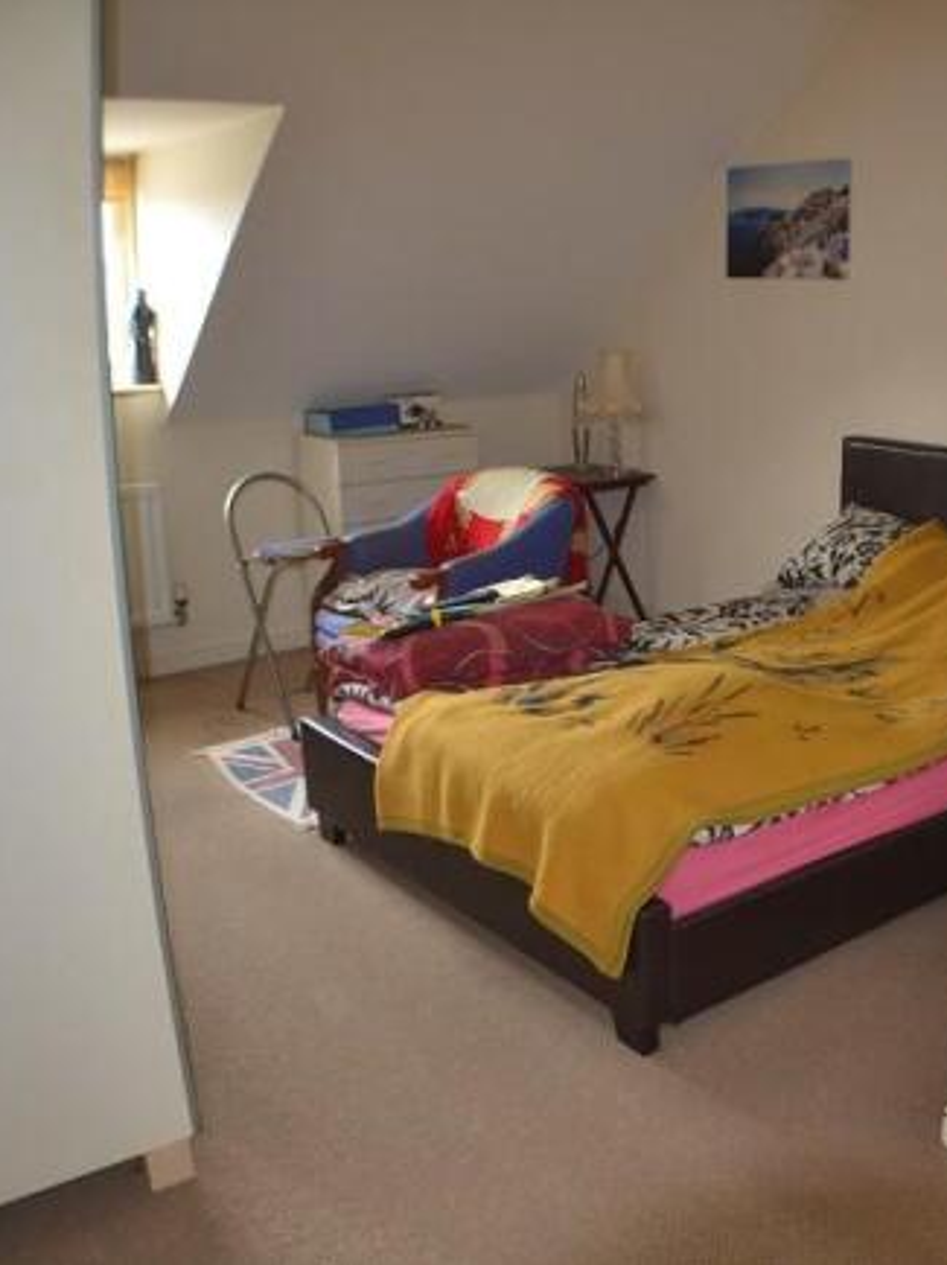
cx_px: 828
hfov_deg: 29.2
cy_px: 634
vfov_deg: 39.7
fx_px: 1753
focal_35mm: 48
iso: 720
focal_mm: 22
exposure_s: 1/60
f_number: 3.8
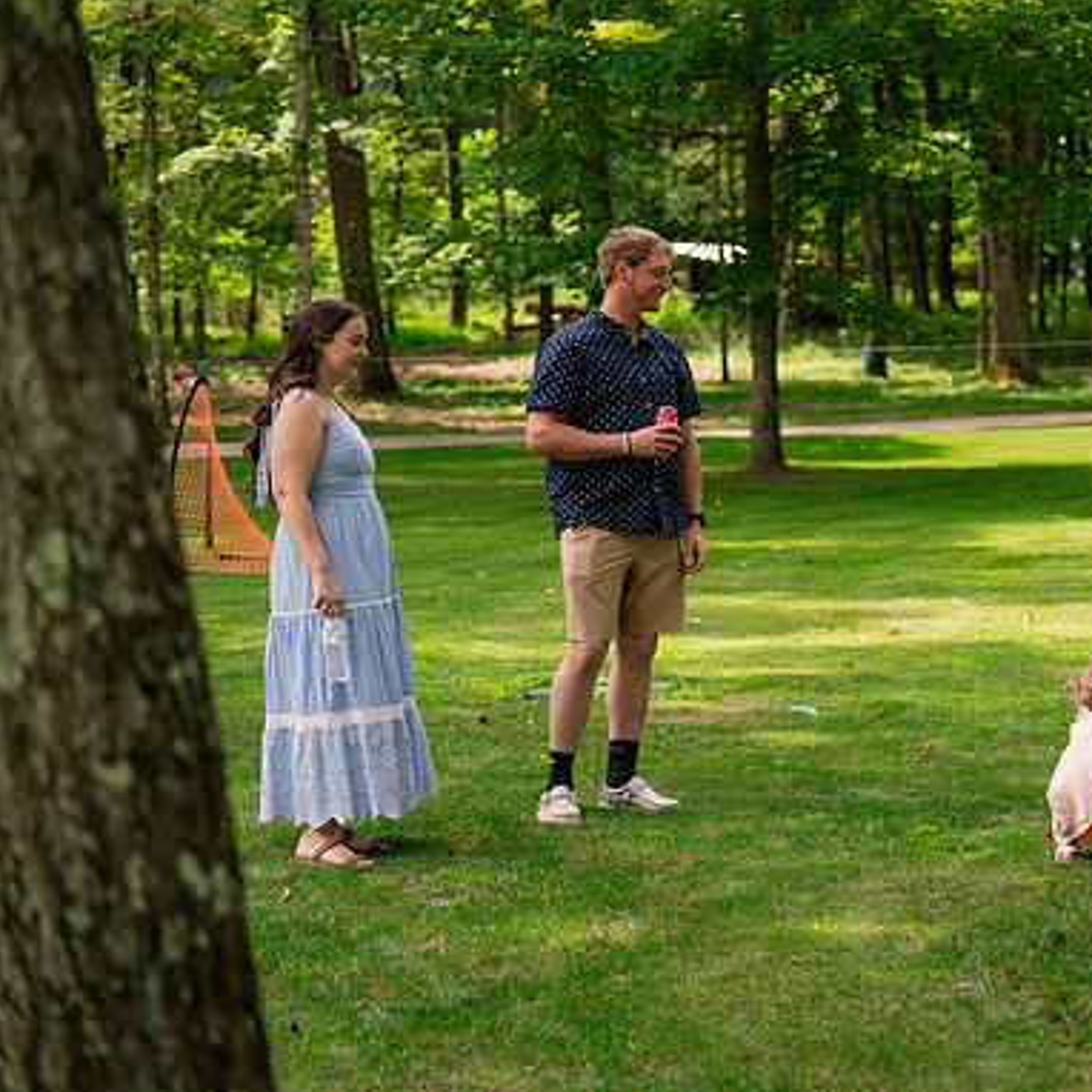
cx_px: 919
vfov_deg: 17.2
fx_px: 3605
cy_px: 479
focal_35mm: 101
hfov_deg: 17.1
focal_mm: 70
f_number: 2.8
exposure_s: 1/1600
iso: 400
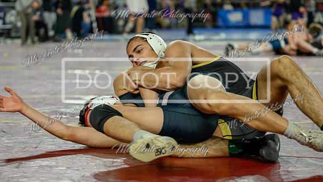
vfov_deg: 10.7
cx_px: 139
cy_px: 123
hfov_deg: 18.9
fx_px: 968
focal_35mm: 113
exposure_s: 1/800
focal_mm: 80
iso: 1800
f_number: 2.8
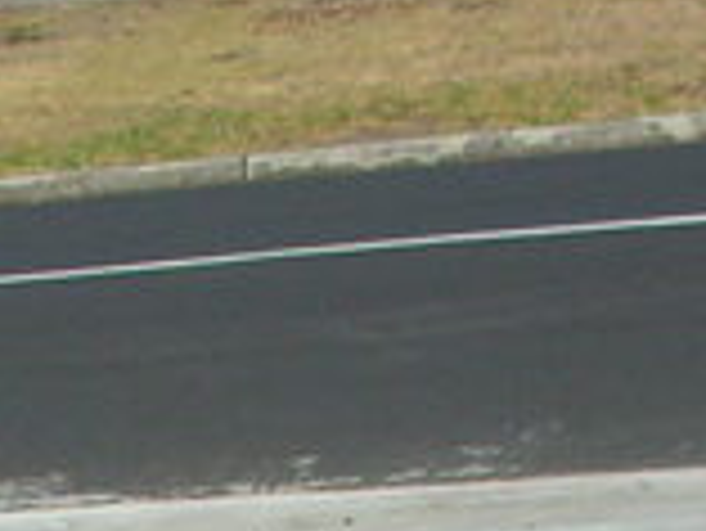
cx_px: -4
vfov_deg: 7.8
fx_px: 3633
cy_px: 1215
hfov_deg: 11.0
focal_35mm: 178
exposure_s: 1/100
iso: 50
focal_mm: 5.8
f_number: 8.5
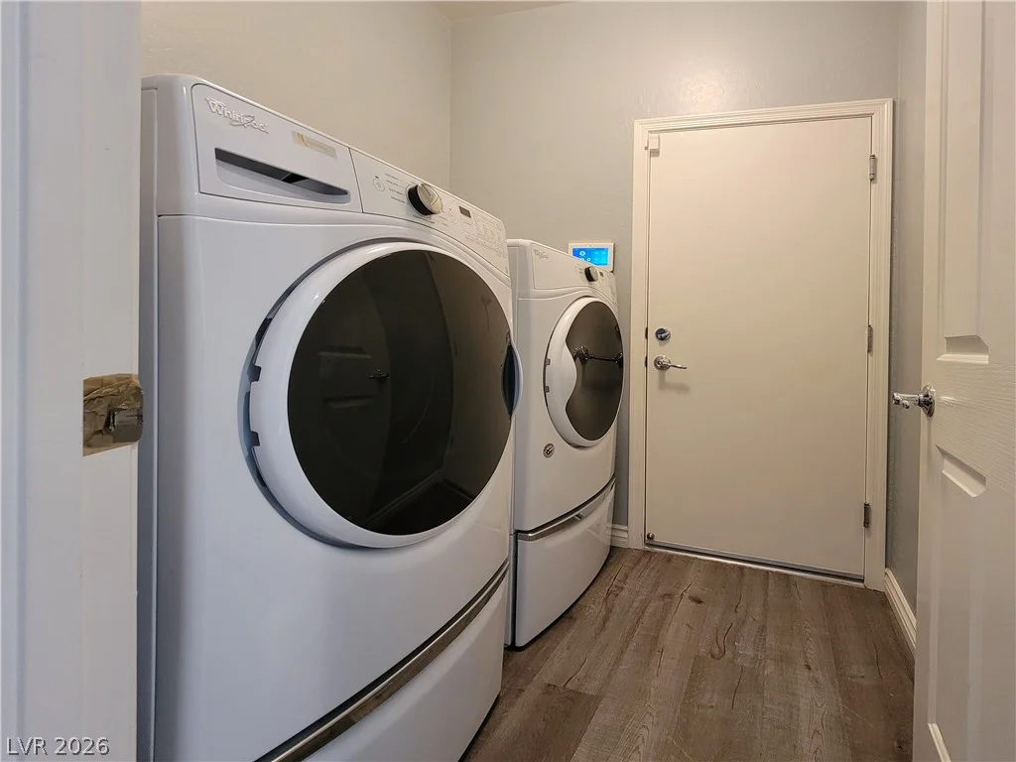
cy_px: 381
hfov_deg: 106.2
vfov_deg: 89.9
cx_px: 508
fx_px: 382
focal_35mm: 13
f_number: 2.2
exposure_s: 1/30
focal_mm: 2.2
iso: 400
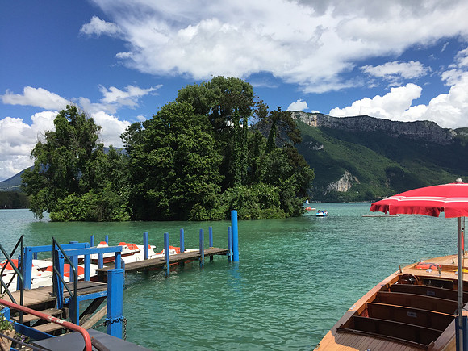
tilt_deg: +3.6
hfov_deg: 61.7
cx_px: 234
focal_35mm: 29
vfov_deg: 48.2
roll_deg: +0.9
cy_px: 176
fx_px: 392
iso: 32
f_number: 2.2
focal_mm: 4.15
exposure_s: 1/3049
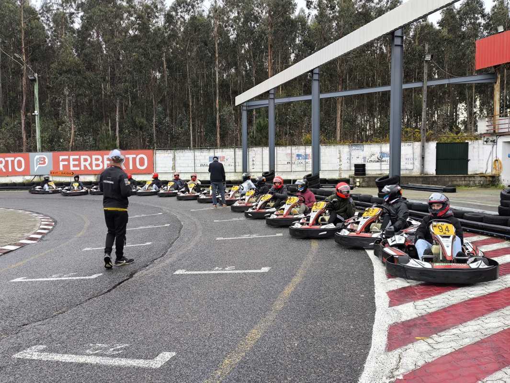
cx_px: 255
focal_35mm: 34
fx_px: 501
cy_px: 192
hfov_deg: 53.9
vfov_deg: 41.8
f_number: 1.7
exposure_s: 1/100
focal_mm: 4.71
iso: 64
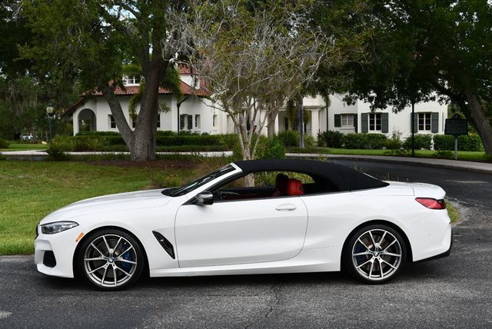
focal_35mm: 48
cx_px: 246
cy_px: 164
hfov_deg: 41.1
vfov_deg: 28.1
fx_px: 657
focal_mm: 24
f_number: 8
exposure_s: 1/250
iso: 200
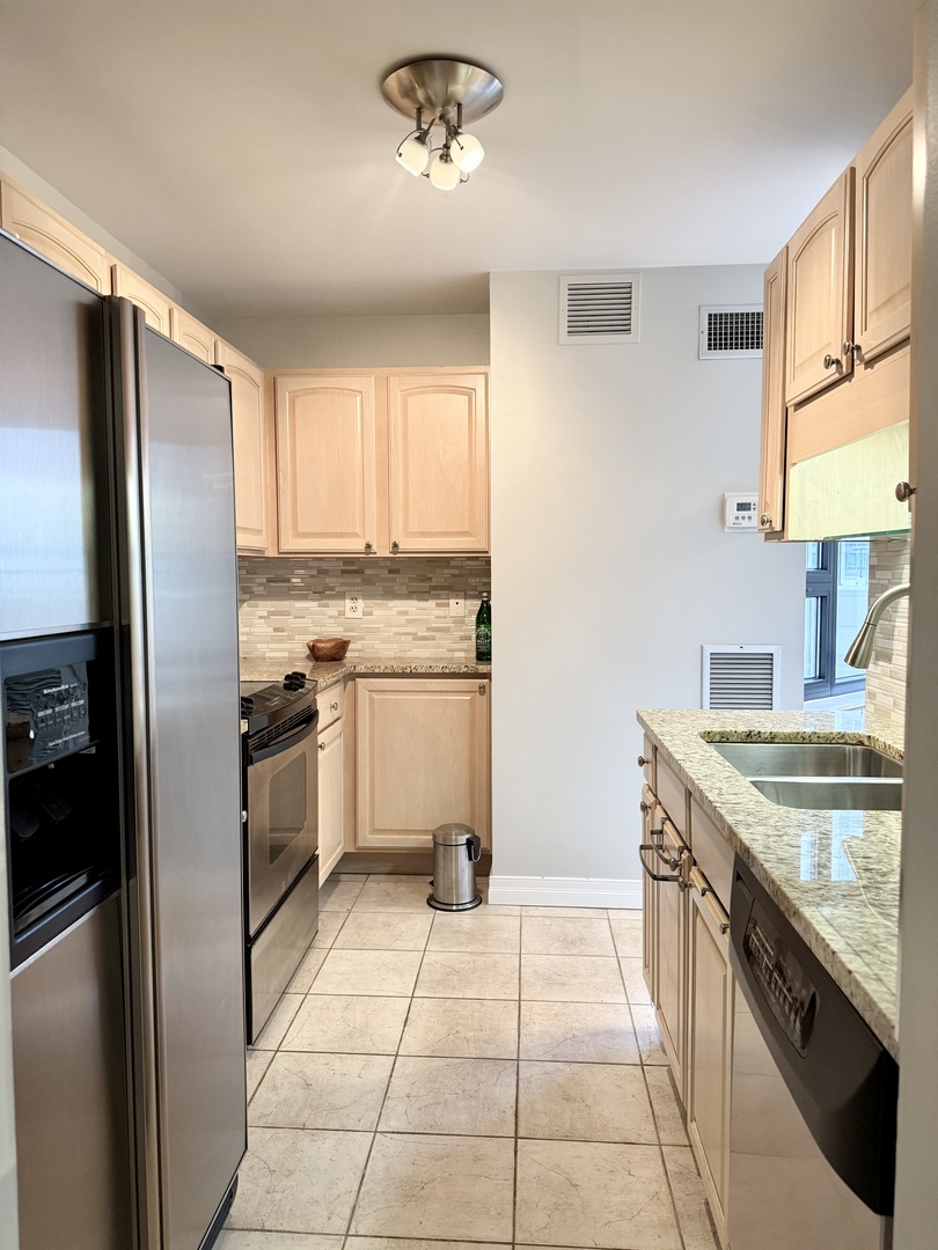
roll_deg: +0.5
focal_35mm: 24
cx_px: 469
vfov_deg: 71.6
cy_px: 625
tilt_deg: -3.5
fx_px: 867
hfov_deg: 56.8
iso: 250
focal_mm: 6.76
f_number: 1.78
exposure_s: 1/60
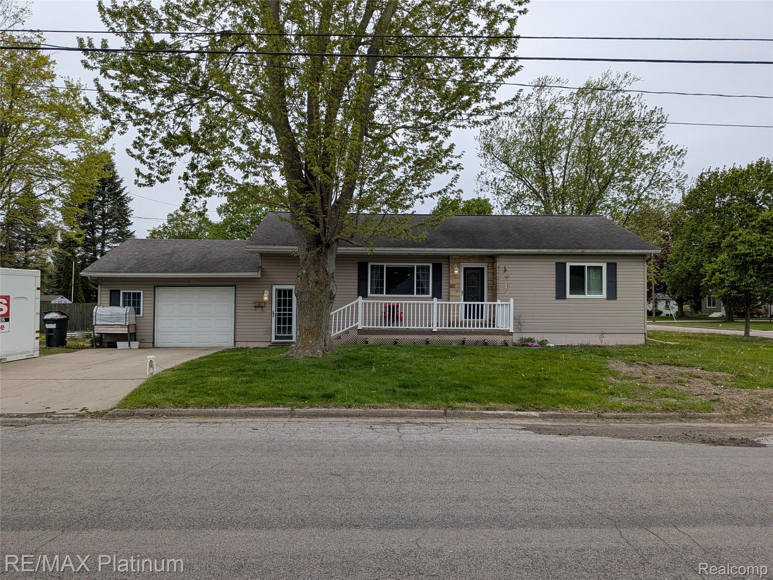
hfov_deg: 71.6
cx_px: 386
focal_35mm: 24
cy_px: 290
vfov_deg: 56.8
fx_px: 536
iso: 45
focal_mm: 4.53
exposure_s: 1/1621
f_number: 1.7
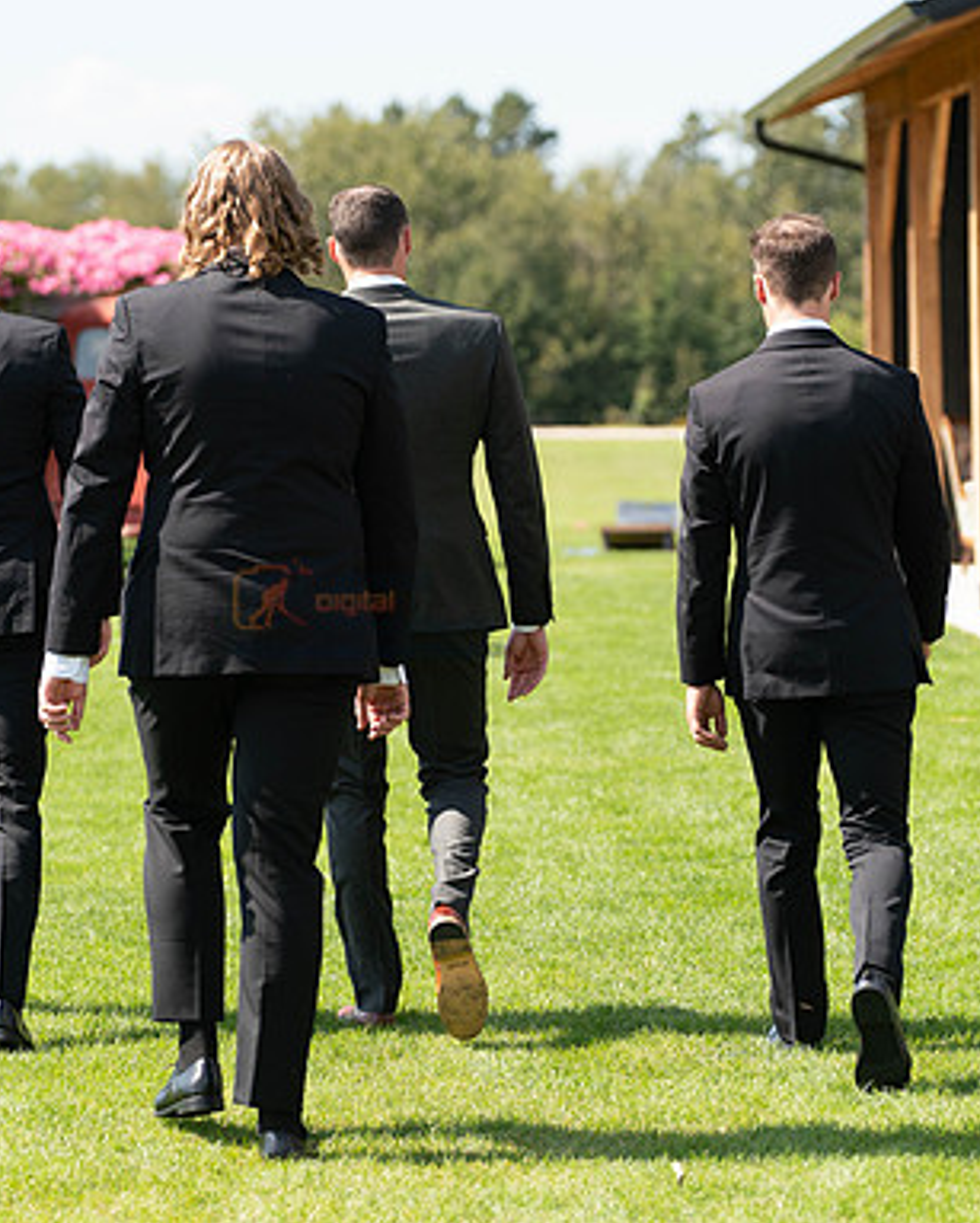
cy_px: 608
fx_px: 4889
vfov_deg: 14.3
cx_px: 370
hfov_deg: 11.4
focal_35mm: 135
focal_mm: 95
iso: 400
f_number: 3.2
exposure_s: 1/2000
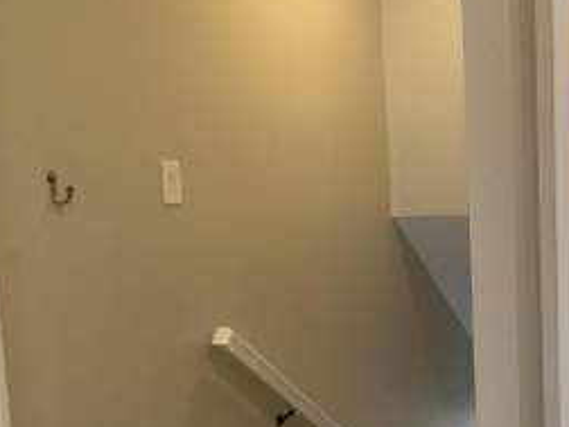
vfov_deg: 24.7
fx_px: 970
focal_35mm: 59
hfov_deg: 31.1
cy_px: 285
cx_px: 519
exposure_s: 1/60
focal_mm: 3.3
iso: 125
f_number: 2.4
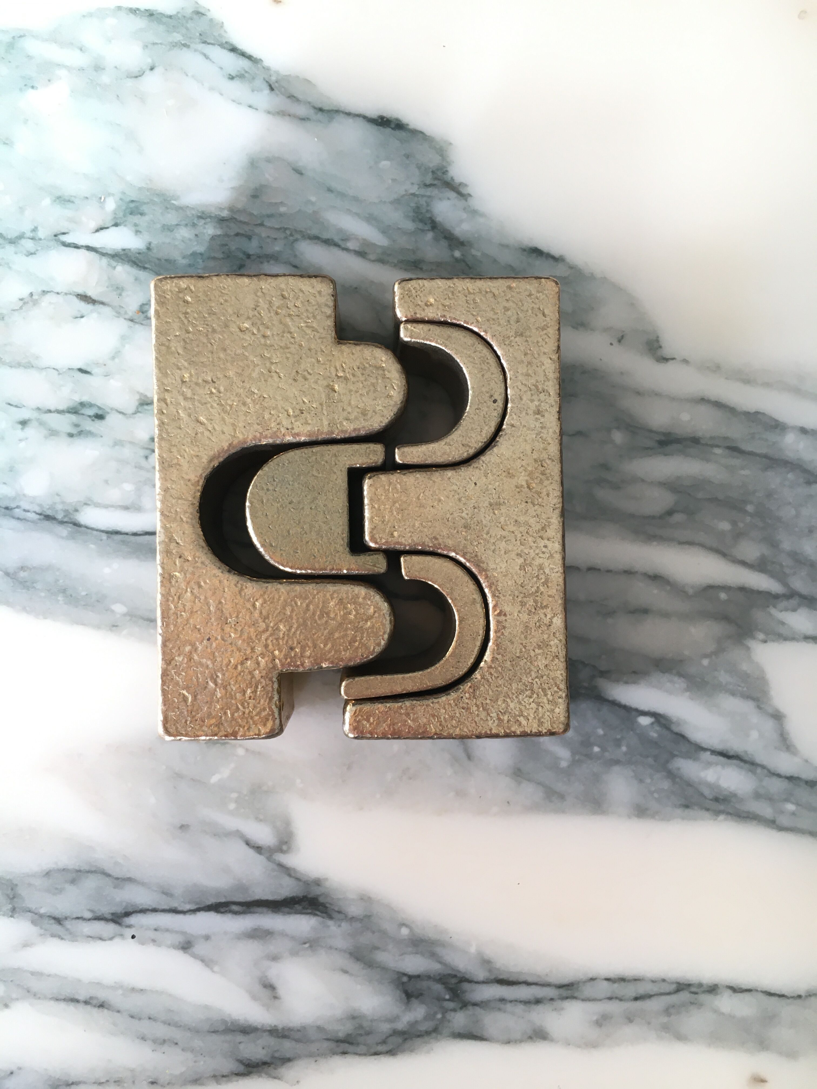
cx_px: 408
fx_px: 913
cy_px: 544
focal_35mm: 29
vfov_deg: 61.7
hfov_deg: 48.2
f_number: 2.2
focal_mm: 4.15
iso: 32
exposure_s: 1/33
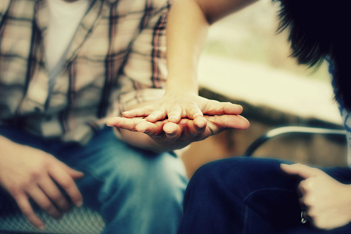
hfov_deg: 27.0
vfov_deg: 18.2
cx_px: 176
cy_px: 117
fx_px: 731
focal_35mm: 75
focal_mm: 50
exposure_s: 1/800
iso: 100
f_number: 1.4
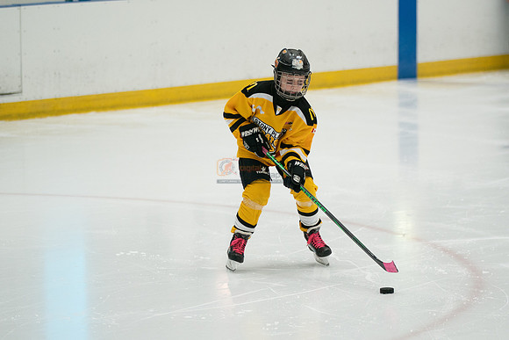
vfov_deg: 6.9
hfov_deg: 10.4
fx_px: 2806
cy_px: 165
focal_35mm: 198
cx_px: 276
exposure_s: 1/2000
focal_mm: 140
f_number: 3.2
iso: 2500
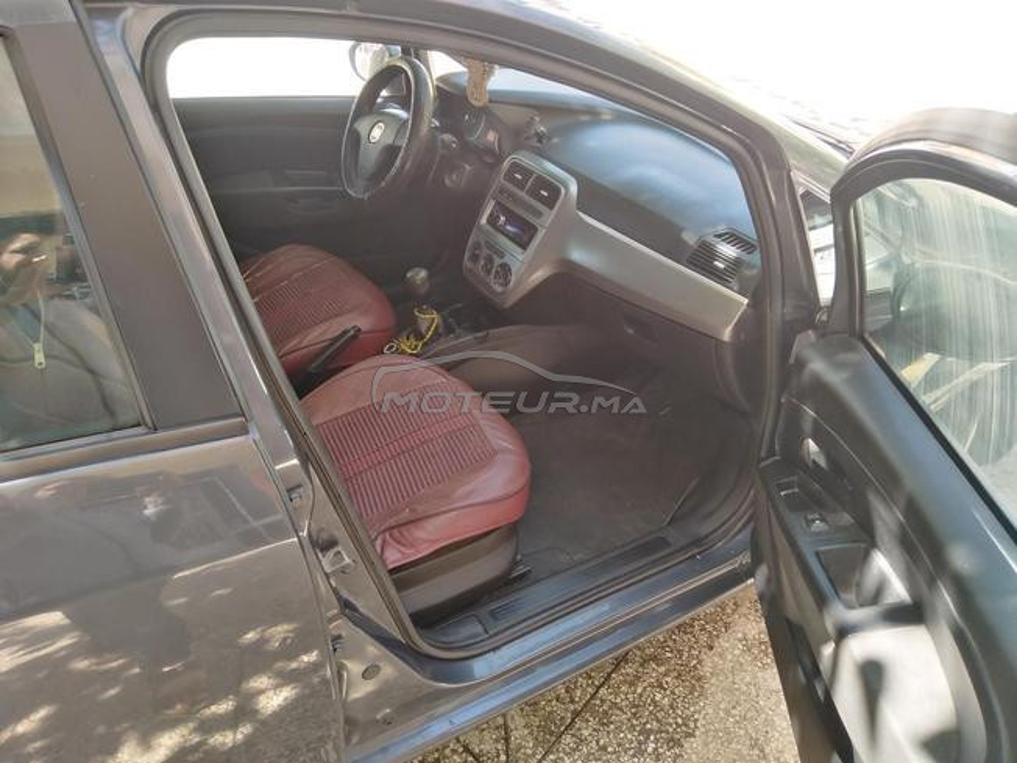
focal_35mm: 26
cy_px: 382
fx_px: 764
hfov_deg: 67.3
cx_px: 508
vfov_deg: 53.1
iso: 119
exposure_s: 1/60
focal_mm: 3.59
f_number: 1.8
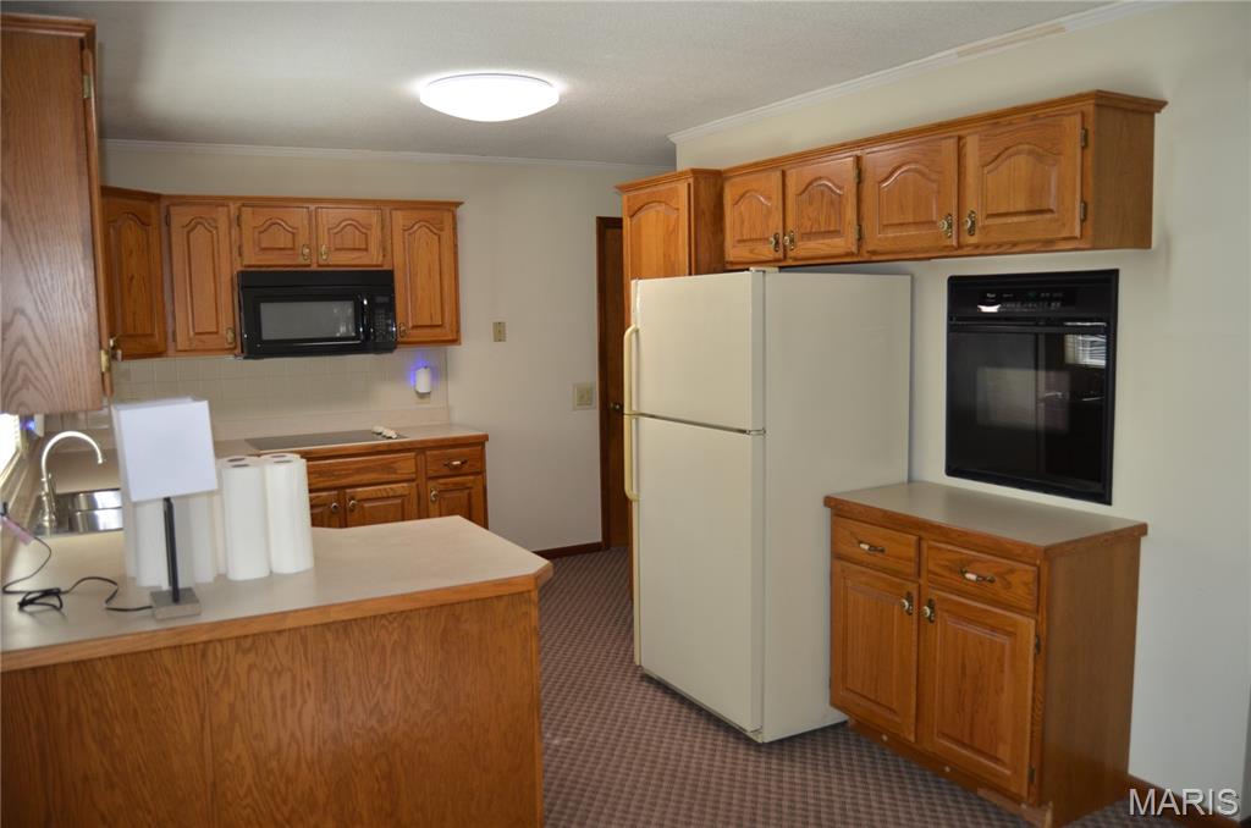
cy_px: 414
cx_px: 626
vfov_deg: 47.7
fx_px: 936
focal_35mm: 27
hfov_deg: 67.5
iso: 400
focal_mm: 18
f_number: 3.5
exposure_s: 1/100
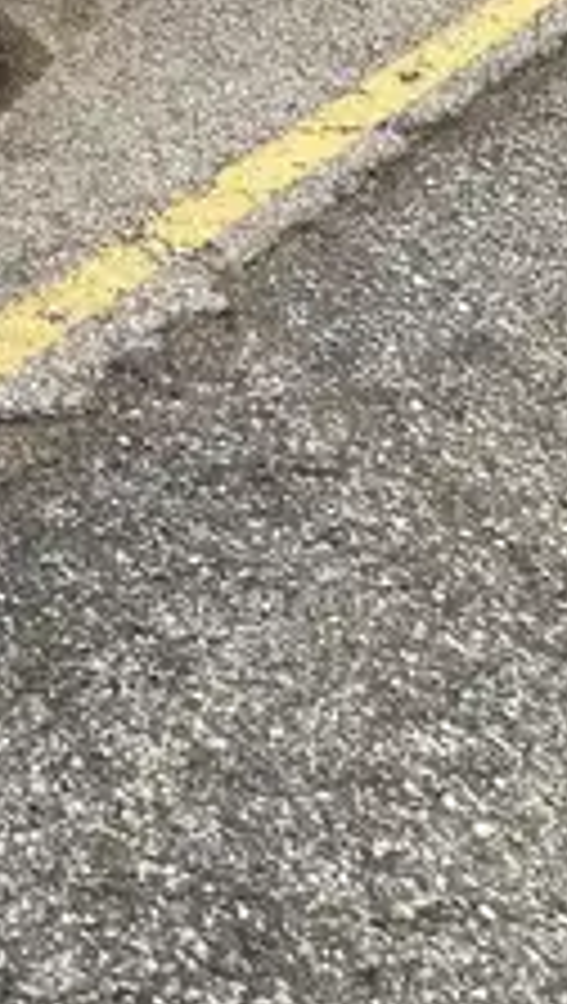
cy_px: -516
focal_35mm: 93
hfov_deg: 11.9
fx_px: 2477
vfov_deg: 19.8
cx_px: -500
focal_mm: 5.7
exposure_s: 1/539
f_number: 1.5
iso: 50
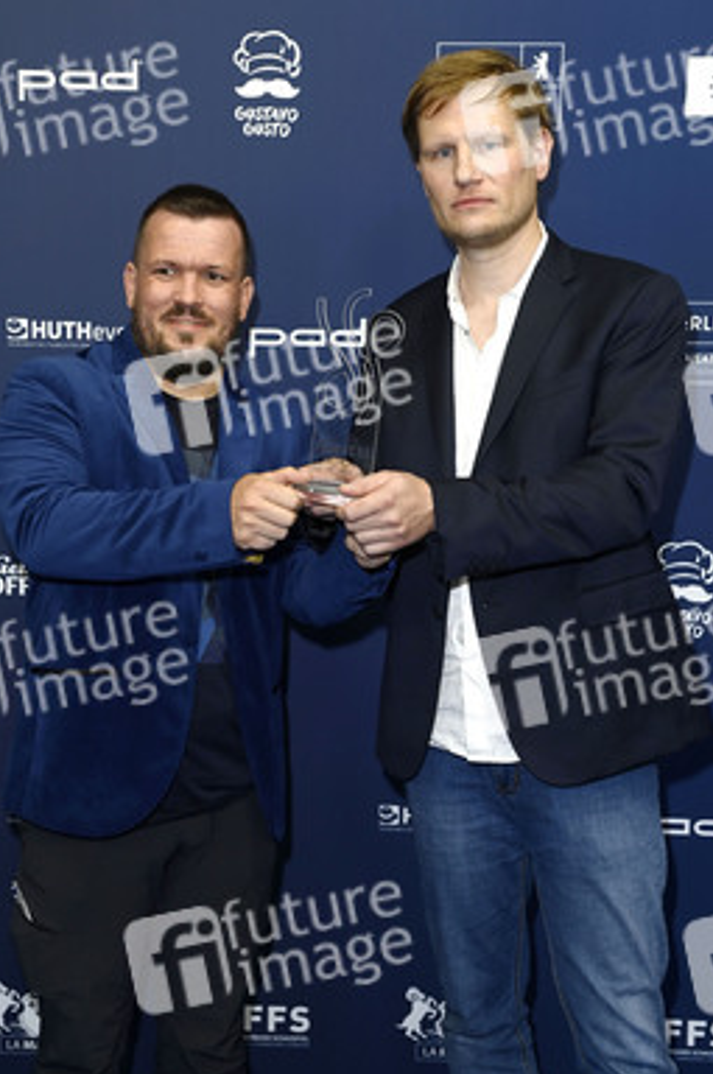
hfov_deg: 26.9
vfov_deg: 39.6
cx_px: 350
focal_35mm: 50
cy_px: 529
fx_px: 1489
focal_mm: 48
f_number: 5
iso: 800
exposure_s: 1/250
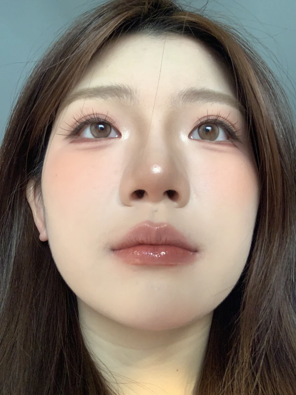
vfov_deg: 56.8
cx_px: 148
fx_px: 365
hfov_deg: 44.2
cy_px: 198
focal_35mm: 32
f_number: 2.2
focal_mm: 2.87
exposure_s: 1/121
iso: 64
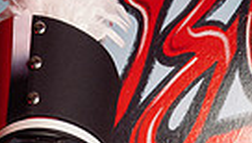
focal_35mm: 83
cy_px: 347
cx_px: 59
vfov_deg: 11.8
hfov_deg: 25.2
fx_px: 555
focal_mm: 24
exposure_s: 1/250
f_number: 9
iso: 200
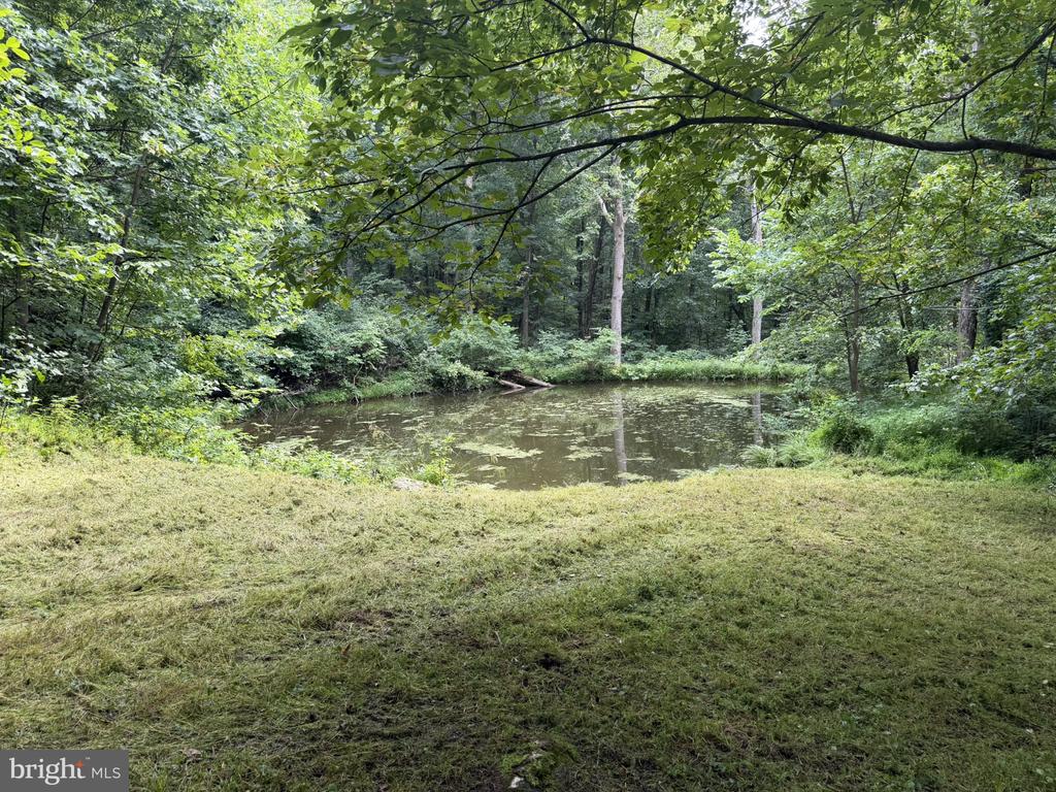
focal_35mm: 24
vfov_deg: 56.8
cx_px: 528
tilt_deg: -6.1
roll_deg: +2.4
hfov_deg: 71.6
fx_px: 732
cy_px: 396
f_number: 1.78
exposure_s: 1/151
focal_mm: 6.76
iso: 50
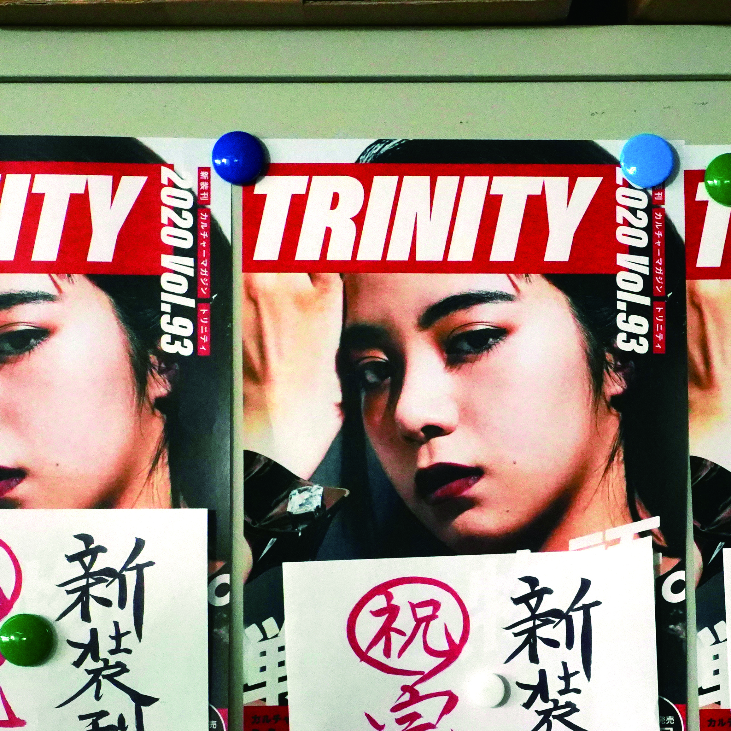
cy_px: 566
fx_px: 1840
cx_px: 412
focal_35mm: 77
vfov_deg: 22.2
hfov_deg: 22.5
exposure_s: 1/80
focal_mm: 35
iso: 8000
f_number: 6.3
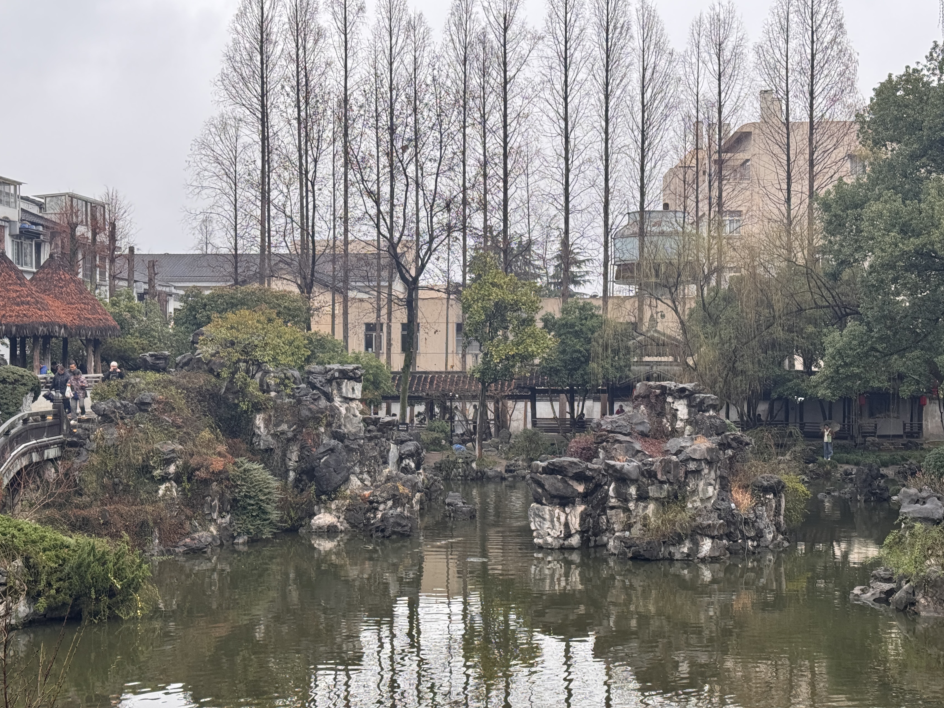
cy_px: 367
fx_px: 1555
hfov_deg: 33.8
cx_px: 483
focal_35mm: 57
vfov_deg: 25.7
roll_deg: +0.0
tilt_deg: -0.9
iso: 64
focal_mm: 6.76
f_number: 1.78
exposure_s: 1/172
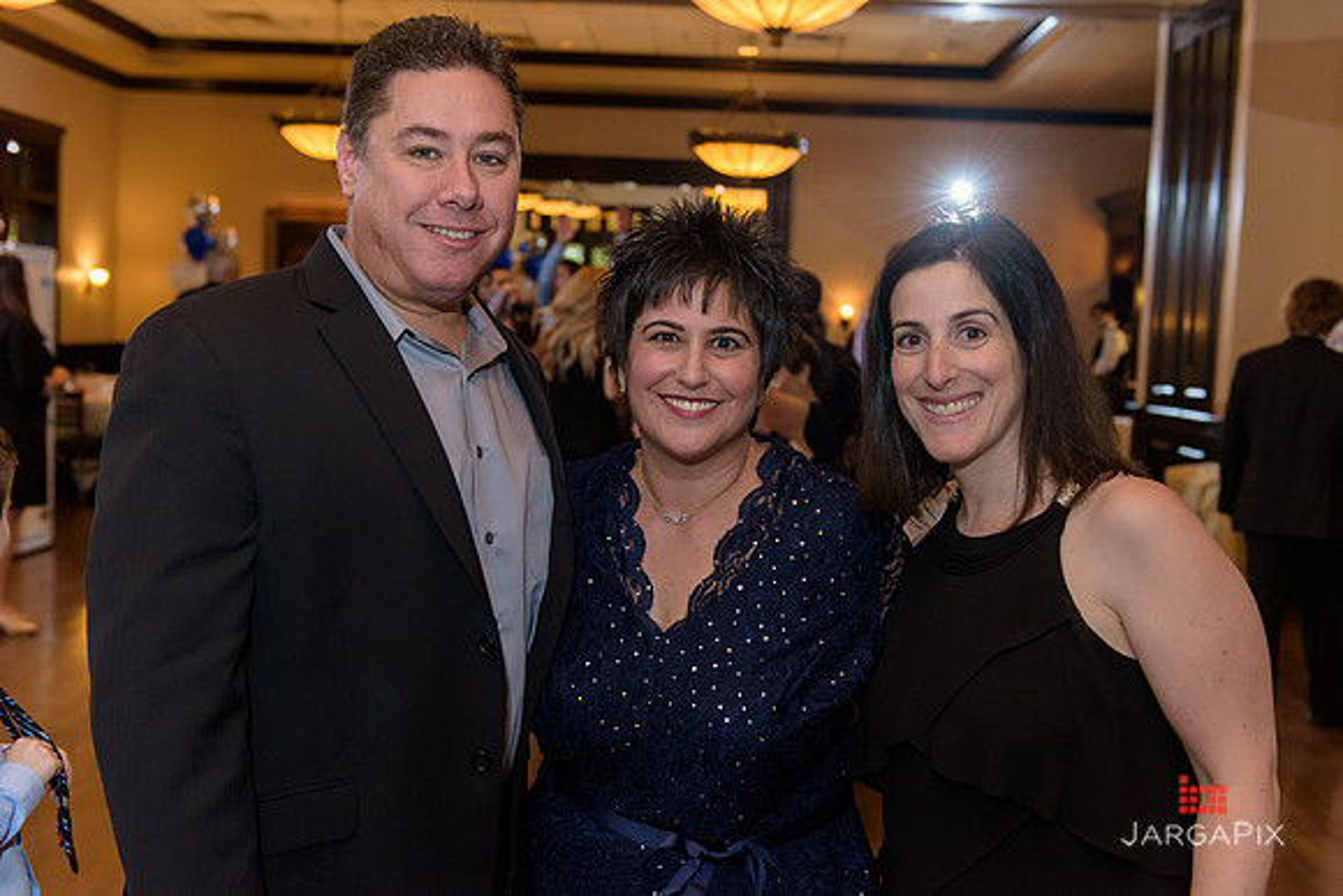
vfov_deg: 33.4
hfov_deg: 48.4
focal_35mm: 40
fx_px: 1493
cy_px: 448
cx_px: 672
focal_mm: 40
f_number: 3.2
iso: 1600
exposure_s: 1/125
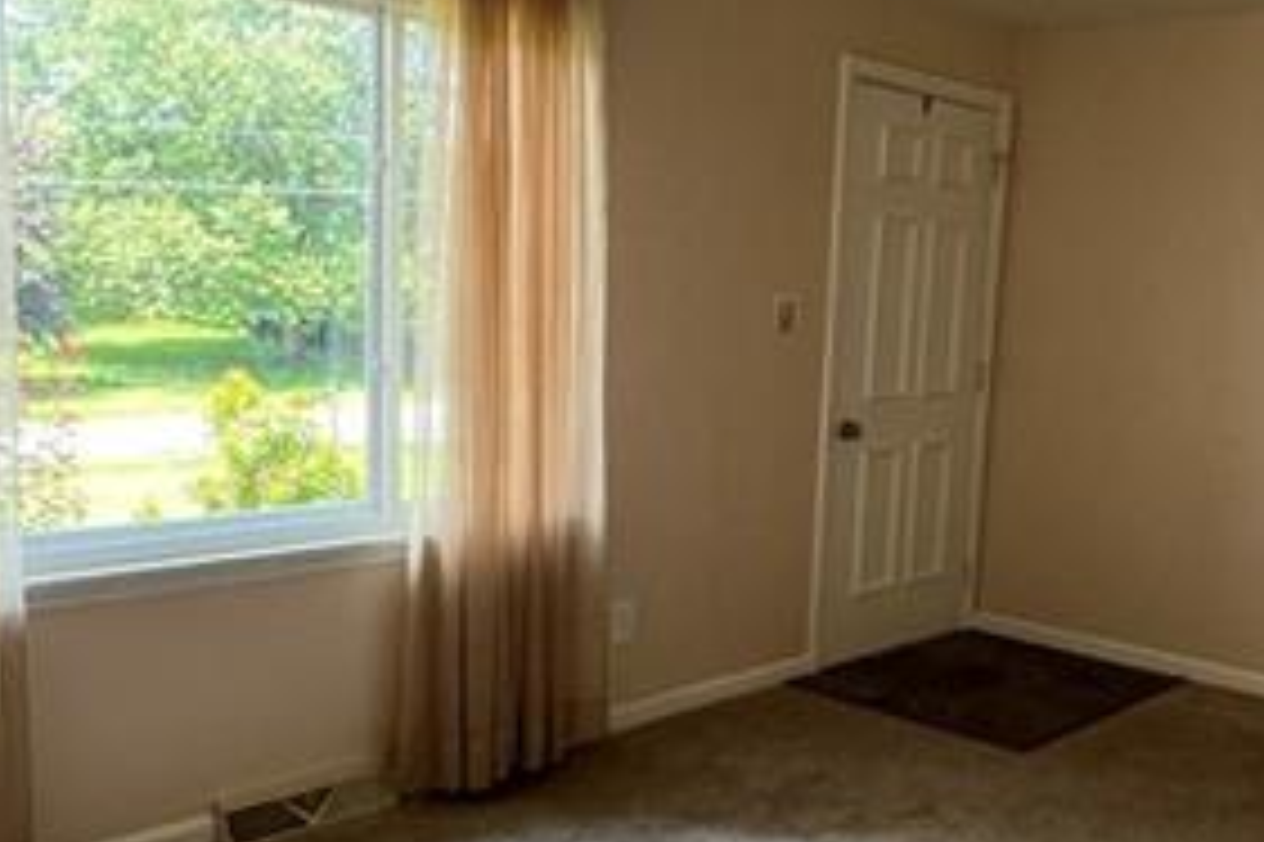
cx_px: 738
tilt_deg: -8.5
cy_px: 500
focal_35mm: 37
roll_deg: -1.6
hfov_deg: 51.7
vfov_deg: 35.8
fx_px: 1298
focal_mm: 1.57
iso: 125
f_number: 1.8
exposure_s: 1/99
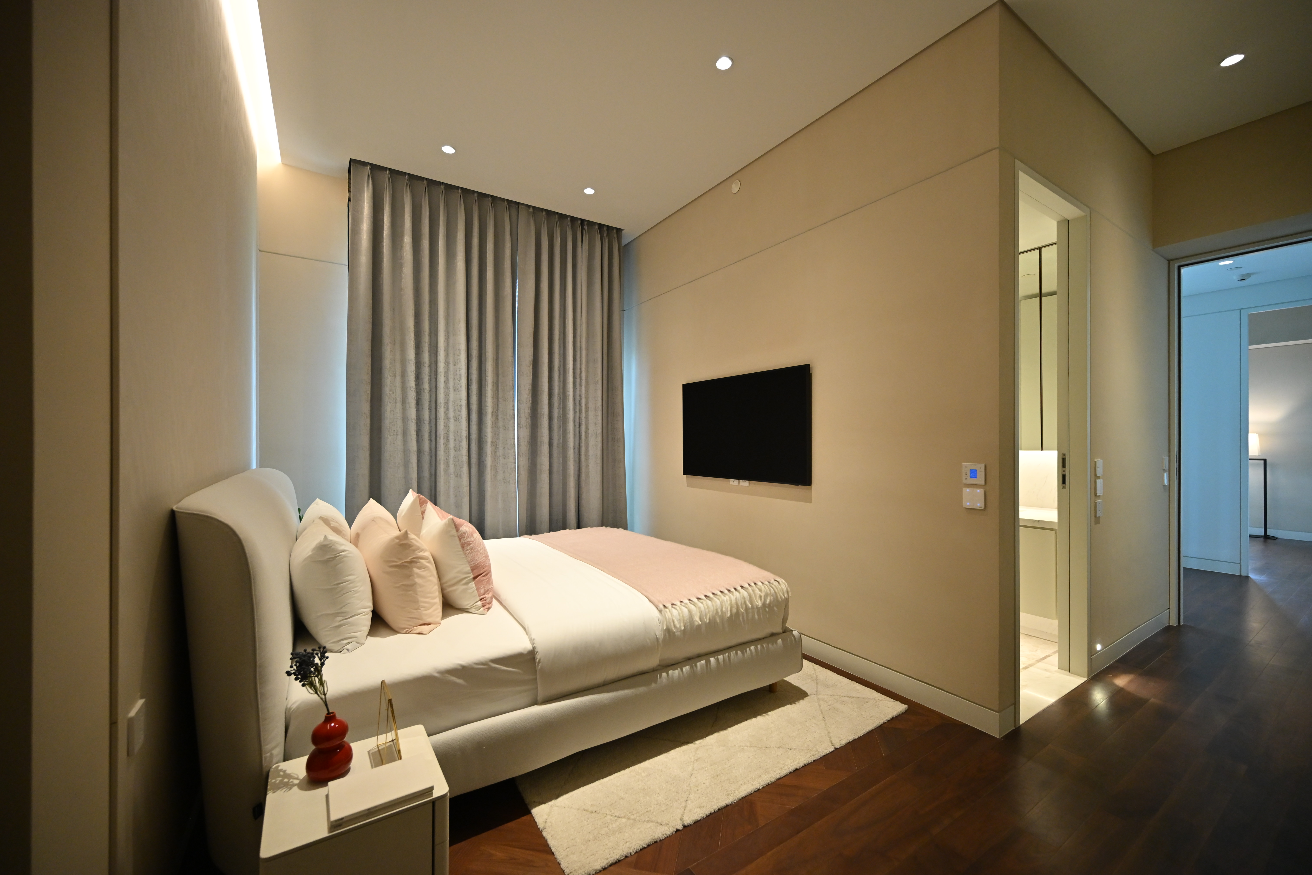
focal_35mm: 14
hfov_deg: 104.3
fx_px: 510
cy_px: 438
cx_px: 656
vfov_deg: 81.2
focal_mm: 14
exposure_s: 1/160
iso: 2000
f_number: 4
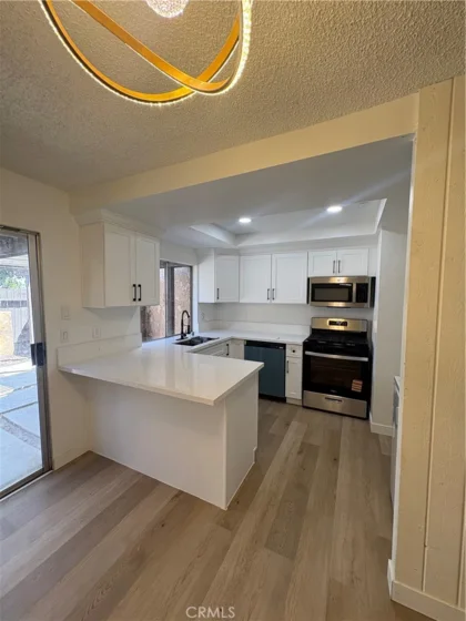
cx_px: 233
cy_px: 310
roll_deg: +0.4
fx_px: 251
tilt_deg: -2.1
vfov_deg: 102.1
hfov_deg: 85.7
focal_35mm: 14
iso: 64
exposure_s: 1/99
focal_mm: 2.22
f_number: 2.2
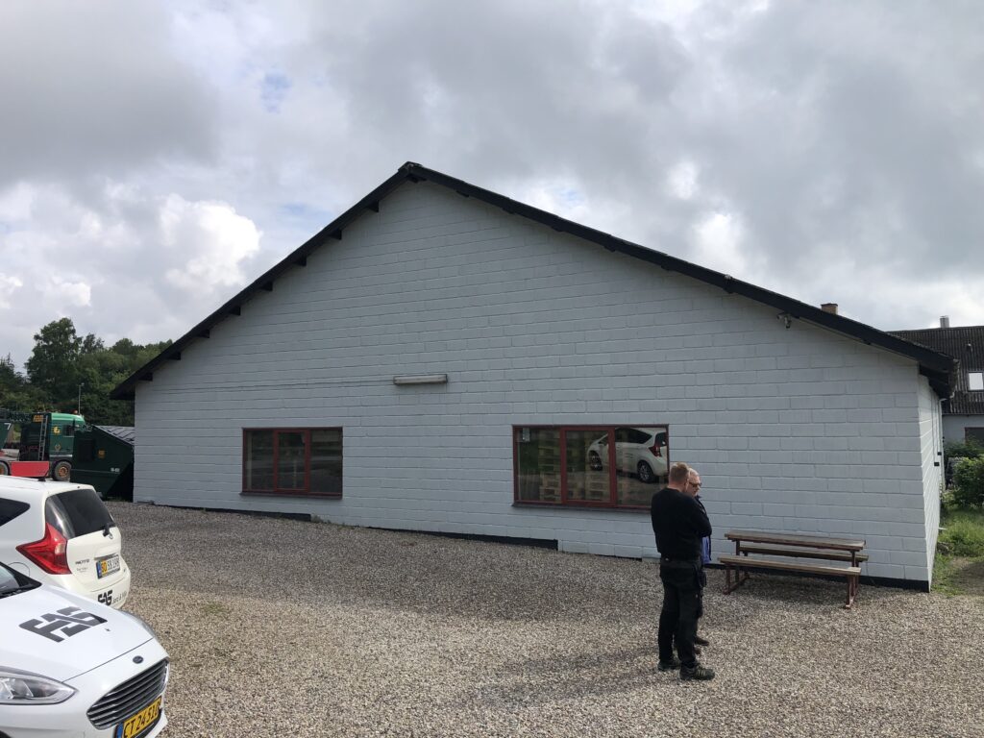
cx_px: 492
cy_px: 369
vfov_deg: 49.7
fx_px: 796
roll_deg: +0.6
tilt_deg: +4.4
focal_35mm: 28
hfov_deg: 63.4
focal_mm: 3.99
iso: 20
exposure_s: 1/2088
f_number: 1.8
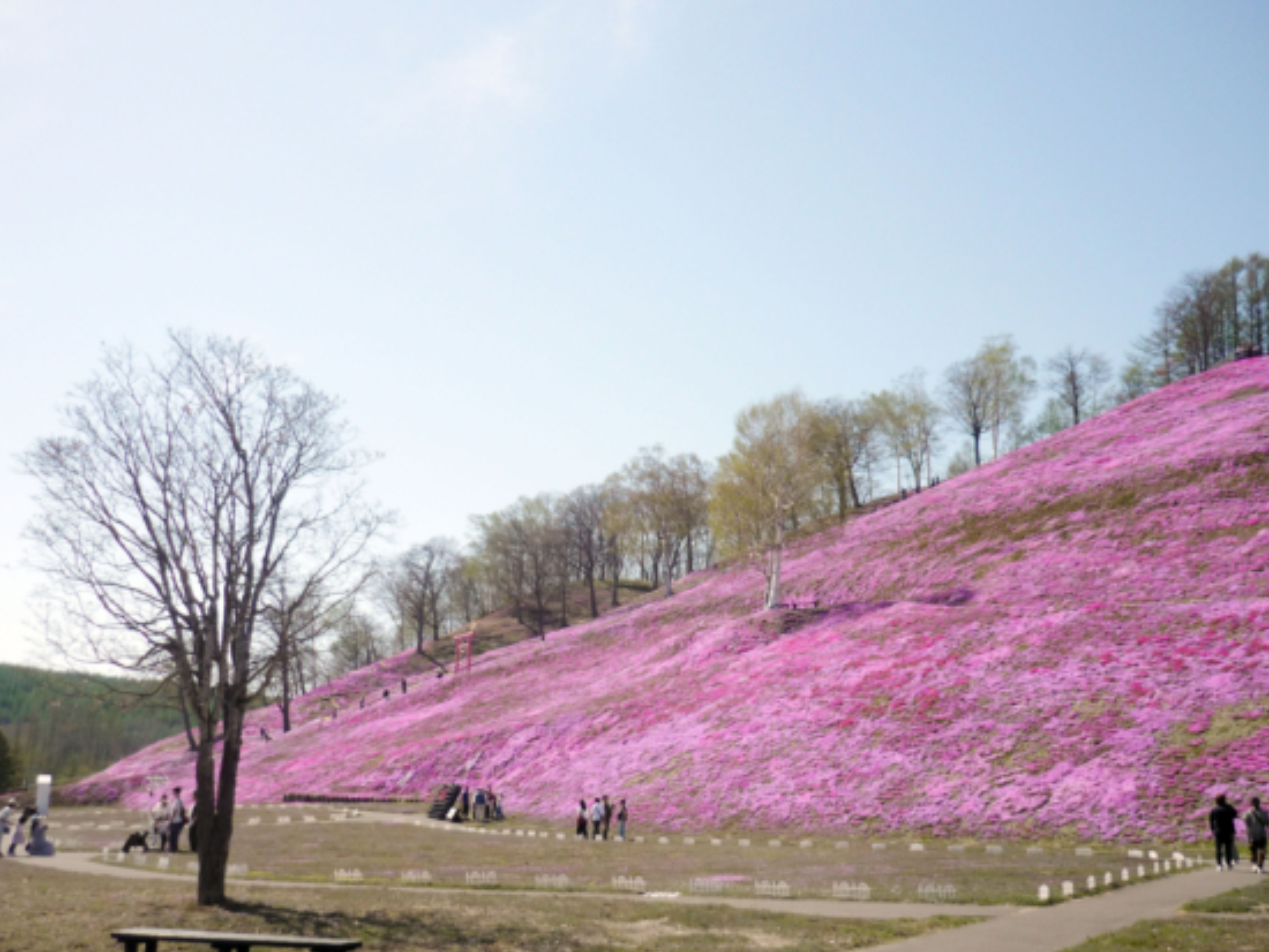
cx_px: 662
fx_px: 1320
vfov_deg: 39.7
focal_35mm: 36
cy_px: 491
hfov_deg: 51.3
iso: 100
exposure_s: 1/250
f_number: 8
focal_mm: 5.5
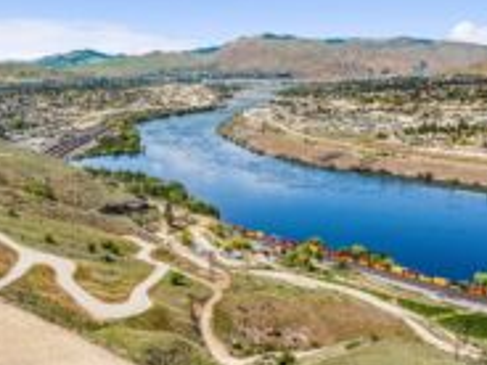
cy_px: 148
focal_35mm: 46
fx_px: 647
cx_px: 127
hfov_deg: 40.2
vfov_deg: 31.4
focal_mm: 8.38
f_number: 2.8
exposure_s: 1/6000
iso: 100
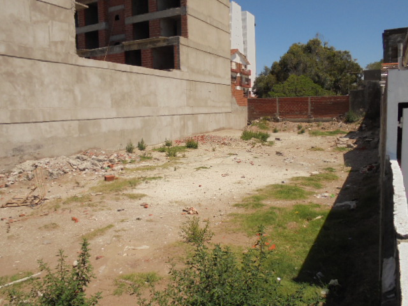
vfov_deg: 48.2
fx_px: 342
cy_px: 153
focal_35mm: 29
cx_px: 204
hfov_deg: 61.7
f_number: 11.8
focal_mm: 5.3
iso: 100
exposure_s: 1/200
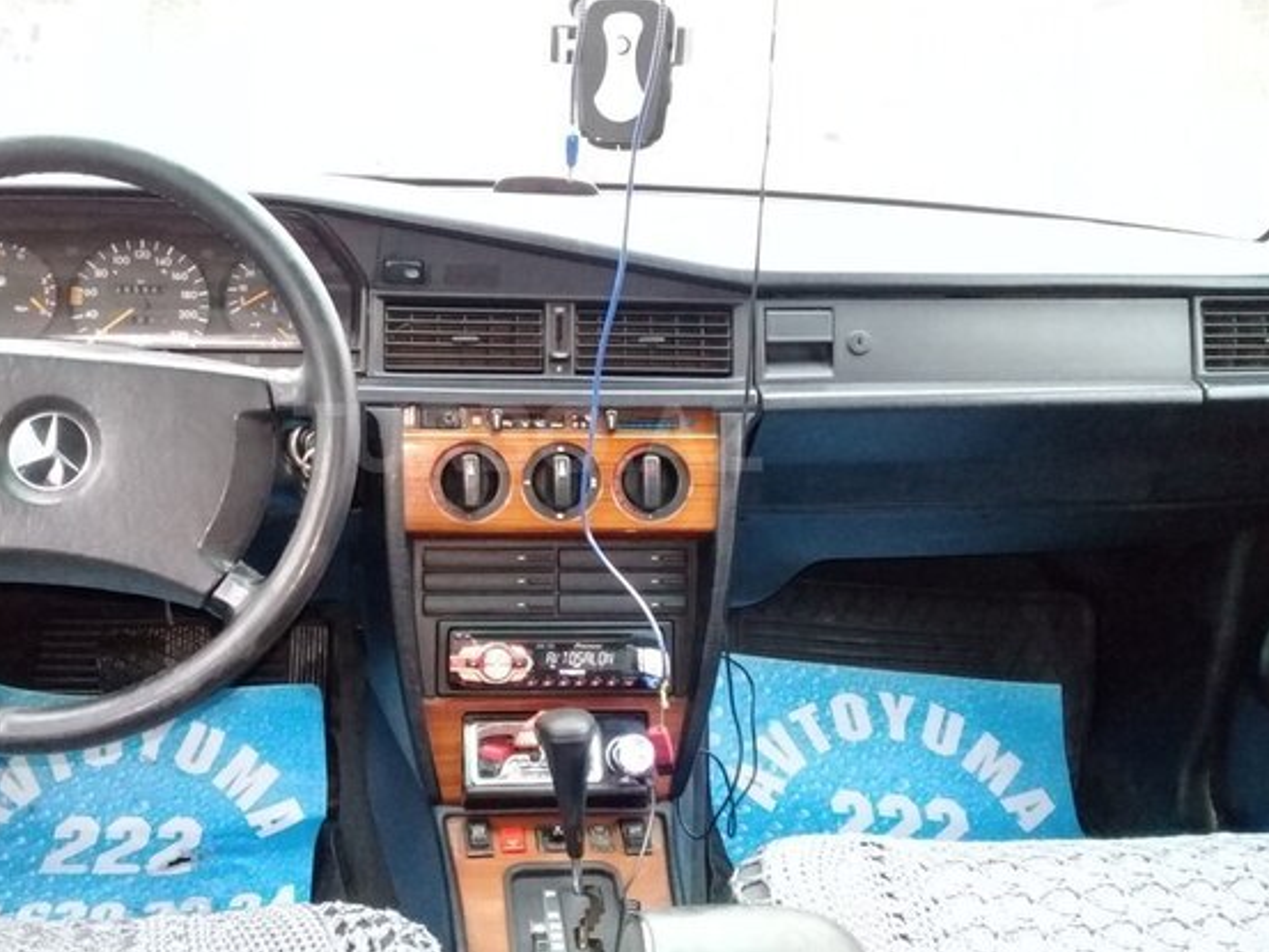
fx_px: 1357
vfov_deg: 38.7
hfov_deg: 49.9
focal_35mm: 37
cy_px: 437
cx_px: 528
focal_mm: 3.3
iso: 400
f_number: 2.2
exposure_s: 1/33
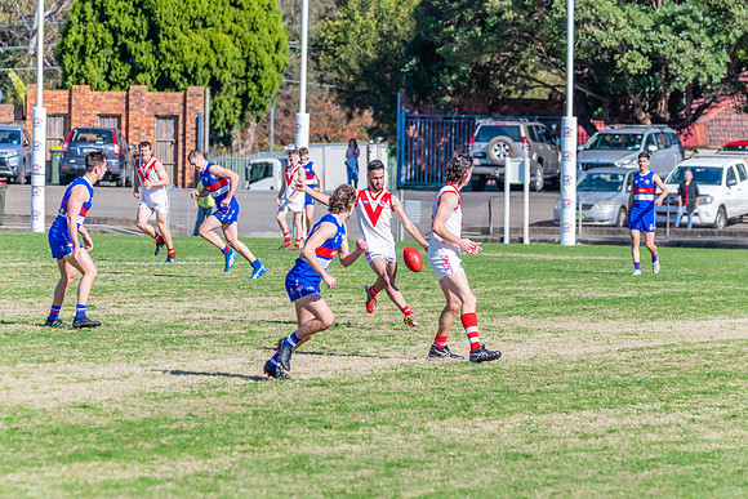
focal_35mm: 301
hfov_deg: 6.8
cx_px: 385
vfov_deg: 4.6
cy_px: 233
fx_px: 6262
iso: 800
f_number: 8
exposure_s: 1/1600
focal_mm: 260
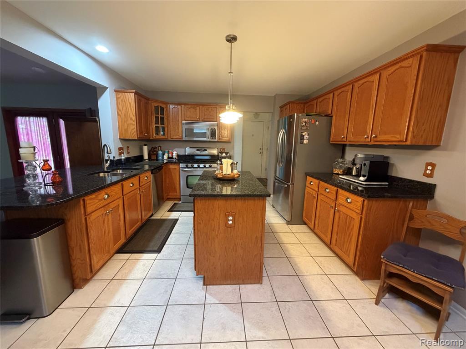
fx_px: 188
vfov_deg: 85.7
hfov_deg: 102.1
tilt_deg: -9.4
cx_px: 233
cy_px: 174
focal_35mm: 14
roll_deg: -0.7
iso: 640
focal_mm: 2.22
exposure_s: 1/60
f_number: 2.2
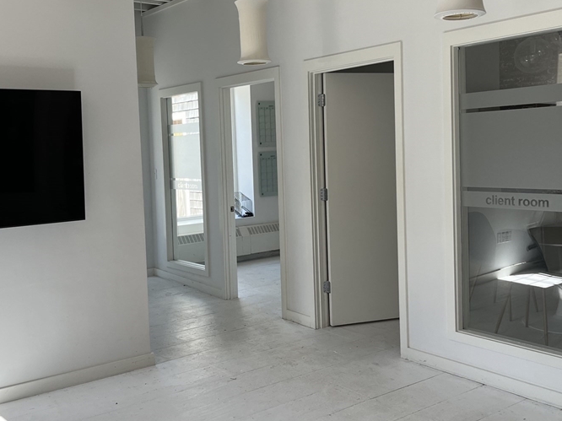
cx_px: 258
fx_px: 649
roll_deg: +3.1
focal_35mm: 40
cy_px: 180
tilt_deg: -4.2
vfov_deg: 35.9
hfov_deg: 46.8
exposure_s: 1/368
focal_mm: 5.1
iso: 50
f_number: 1.6
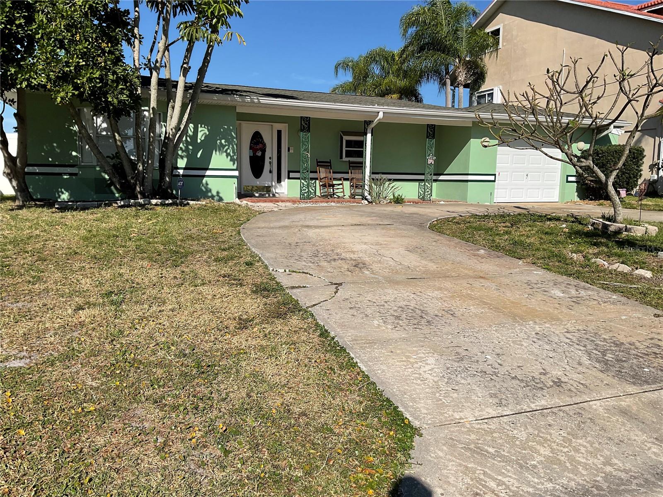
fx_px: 555
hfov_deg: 61.7
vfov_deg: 48.2
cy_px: 248
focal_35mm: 29
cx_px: 332
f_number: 1.8
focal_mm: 3
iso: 16
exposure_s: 1/3125
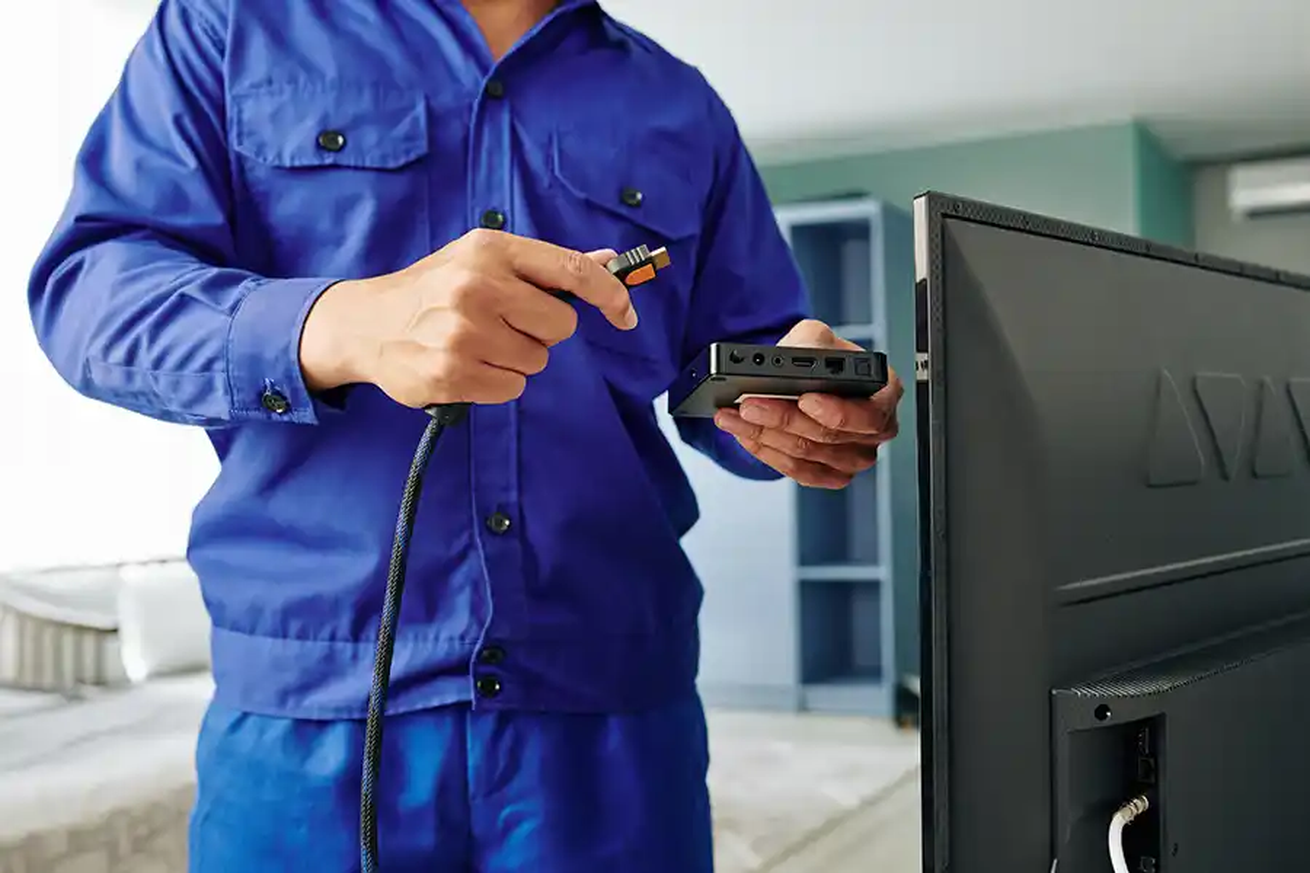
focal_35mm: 35
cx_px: 655
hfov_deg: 54.4
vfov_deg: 37.9
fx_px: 1274
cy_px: 436
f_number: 3.5
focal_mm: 35
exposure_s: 1/200
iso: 250
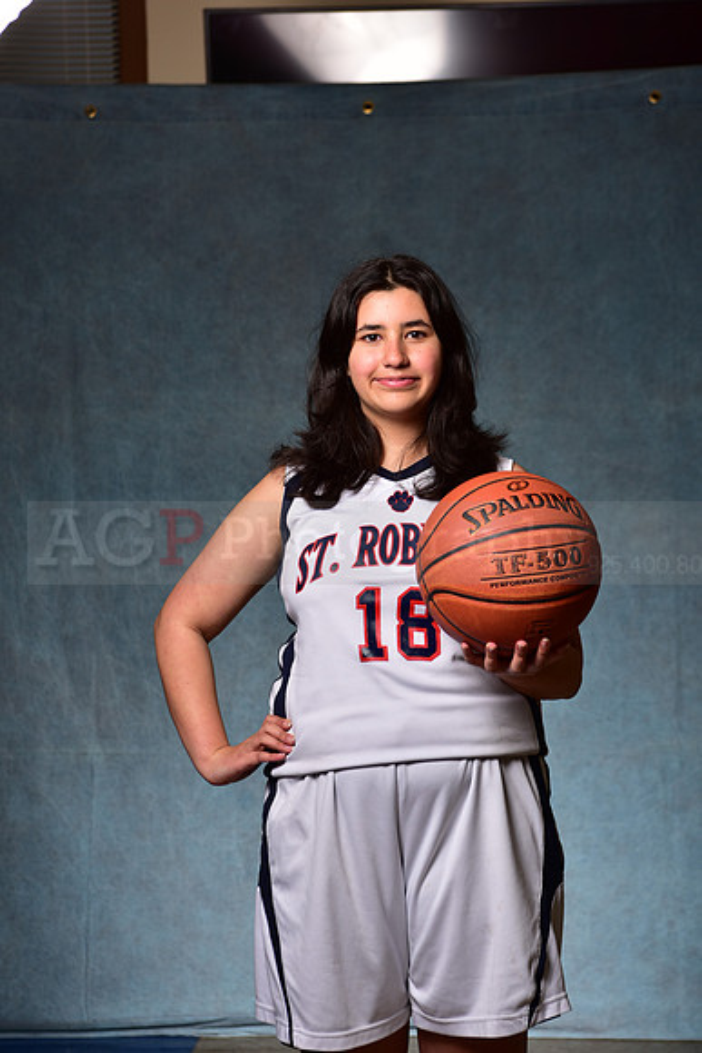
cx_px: 351
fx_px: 2046
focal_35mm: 70
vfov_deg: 28.8
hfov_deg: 19.5
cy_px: 526
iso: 100
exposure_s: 1/200
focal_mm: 70
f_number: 5
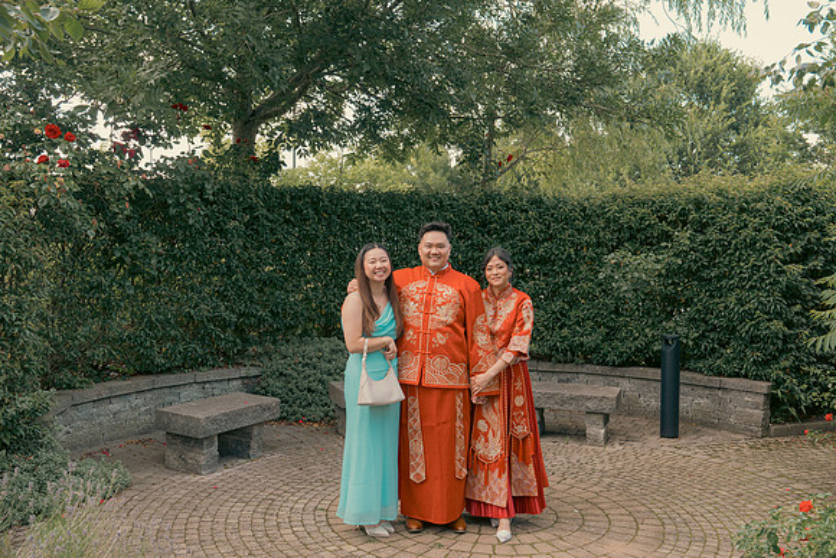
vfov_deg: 37.9
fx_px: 813
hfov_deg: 54.4
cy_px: 279
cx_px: 418
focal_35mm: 35
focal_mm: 35
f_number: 5.6
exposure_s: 1/160
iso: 500
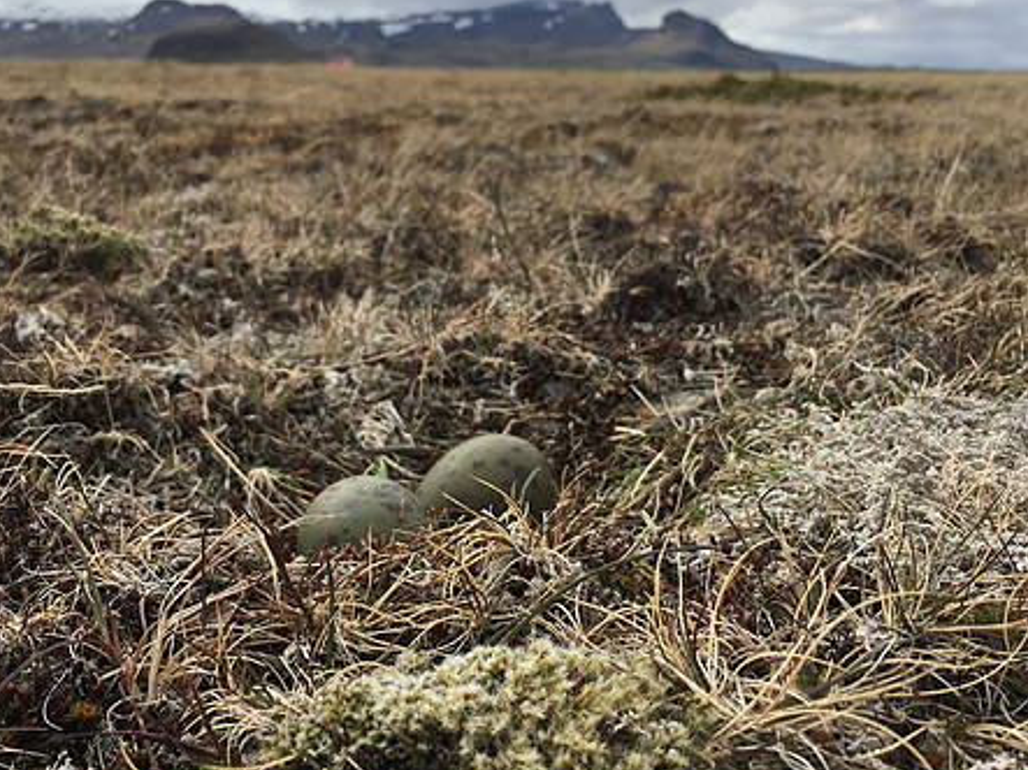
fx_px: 1128
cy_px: 382
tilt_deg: -13.6
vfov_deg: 37.7
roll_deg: -0.3
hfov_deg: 49.0
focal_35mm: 38
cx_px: 478
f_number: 2.2
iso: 25
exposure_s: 1/1040
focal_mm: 4.15
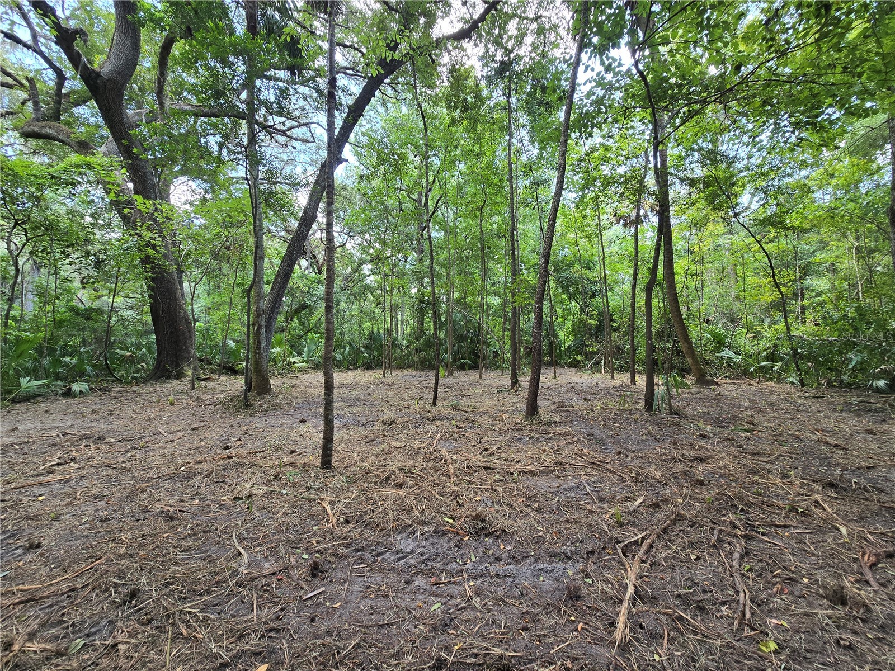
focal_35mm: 13
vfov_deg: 89.9
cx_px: 448
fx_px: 336
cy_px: 336
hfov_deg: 106.2
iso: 80
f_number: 2.2
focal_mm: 2.2
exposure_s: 1/120
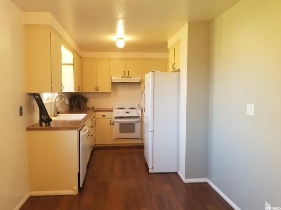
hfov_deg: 67.3
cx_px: 140
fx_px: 211
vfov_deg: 53.1
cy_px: 105
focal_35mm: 26
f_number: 1.7
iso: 160
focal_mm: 4.25
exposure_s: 1/60
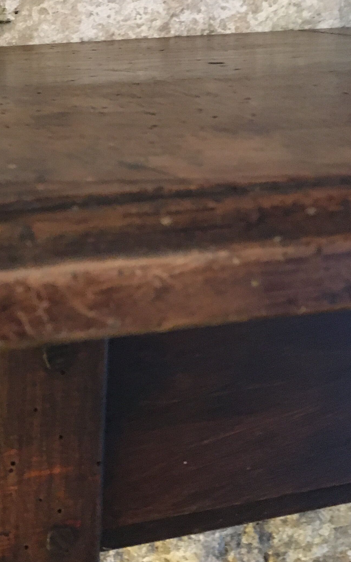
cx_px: -21
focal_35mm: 60
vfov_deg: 34.0
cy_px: 271
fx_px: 918
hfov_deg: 20.7
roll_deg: +0.1
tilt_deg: -19.7
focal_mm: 4.15
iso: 500
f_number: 2.2
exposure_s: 1/17
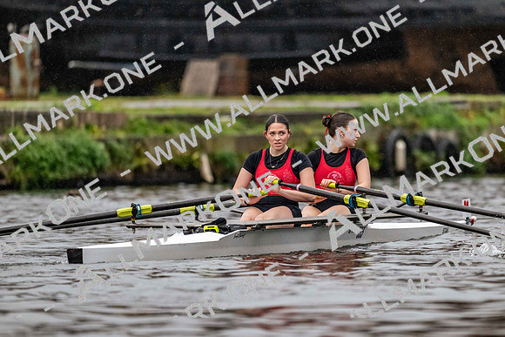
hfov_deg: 5.2
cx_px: 252
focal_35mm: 400
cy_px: 168
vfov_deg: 3.4
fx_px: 5612
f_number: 4.5
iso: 5000
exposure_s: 1/2000
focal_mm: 400
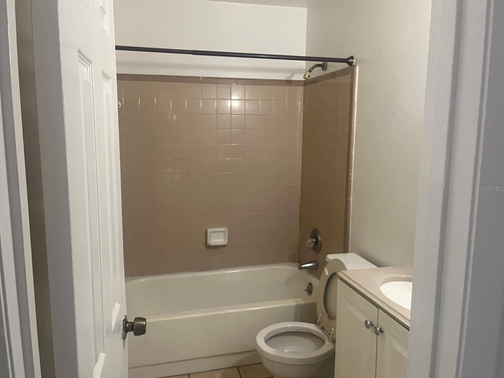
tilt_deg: -8.4
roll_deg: +0.0
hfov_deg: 65.3
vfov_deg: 51.4
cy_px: 188
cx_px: 244
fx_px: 393
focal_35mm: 27
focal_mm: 5.1
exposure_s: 1/60
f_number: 1.6
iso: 320
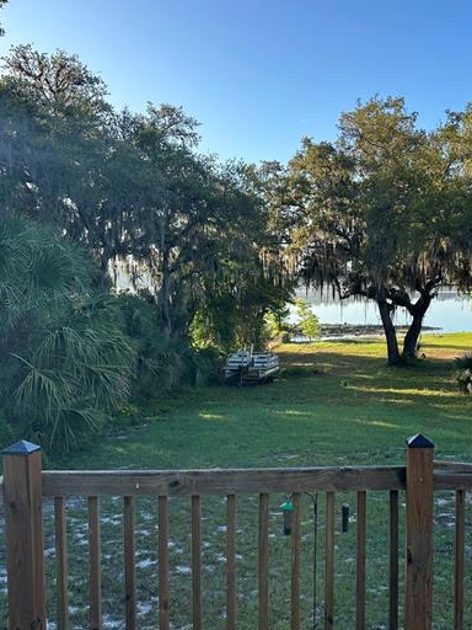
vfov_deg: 51.2
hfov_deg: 38.8
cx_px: 347
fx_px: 654
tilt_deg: -7.3
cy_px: 357
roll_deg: -0.6
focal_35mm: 36
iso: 80
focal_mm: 6.86
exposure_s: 1/1393
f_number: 1.78
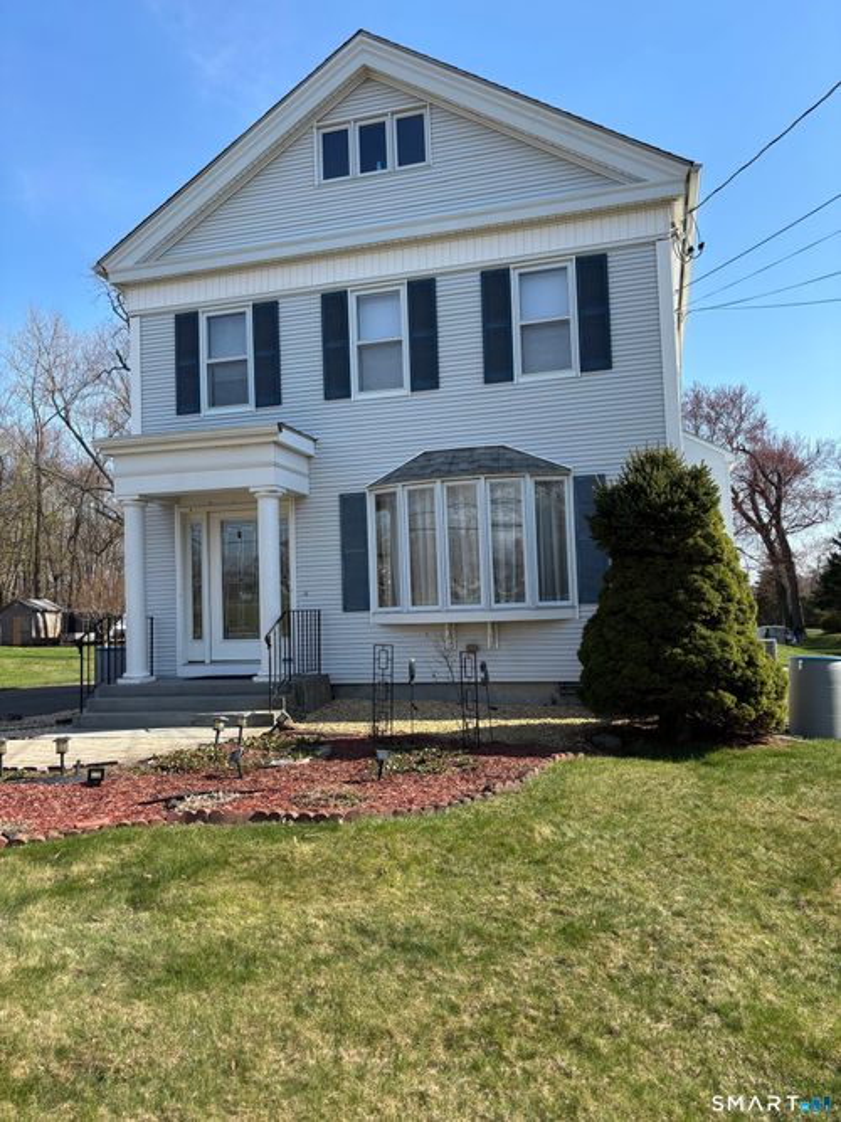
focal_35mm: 26
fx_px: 843
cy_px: 561
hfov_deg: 53.0
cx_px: 420
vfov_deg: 67.3
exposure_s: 1/1751
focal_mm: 5.96
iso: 50
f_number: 1.6
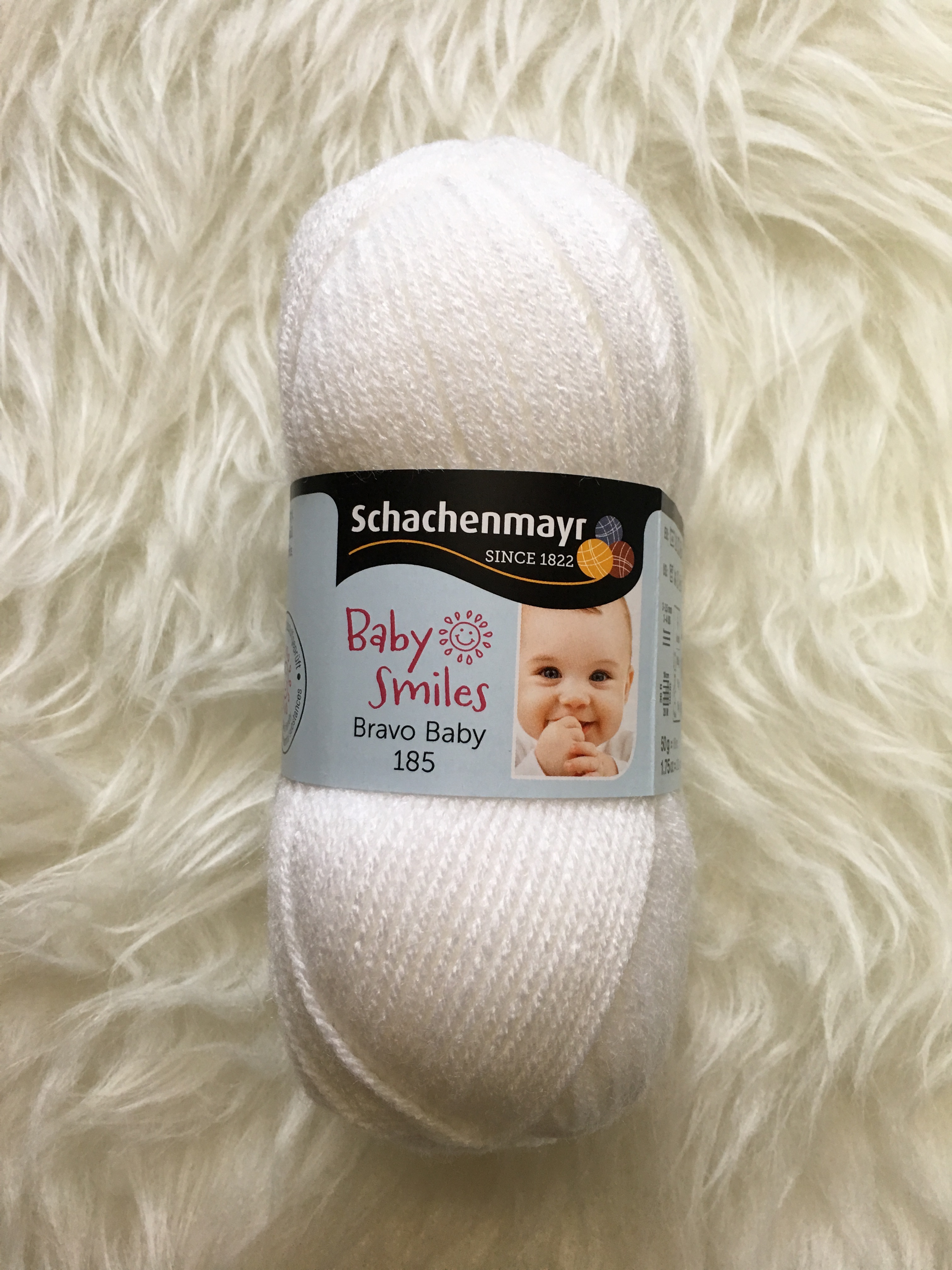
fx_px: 1063
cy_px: 635
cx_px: 476
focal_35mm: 29
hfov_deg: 48.2
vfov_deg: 61.7
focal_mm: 4.15
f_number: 2.2
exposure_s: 1/33
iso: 64
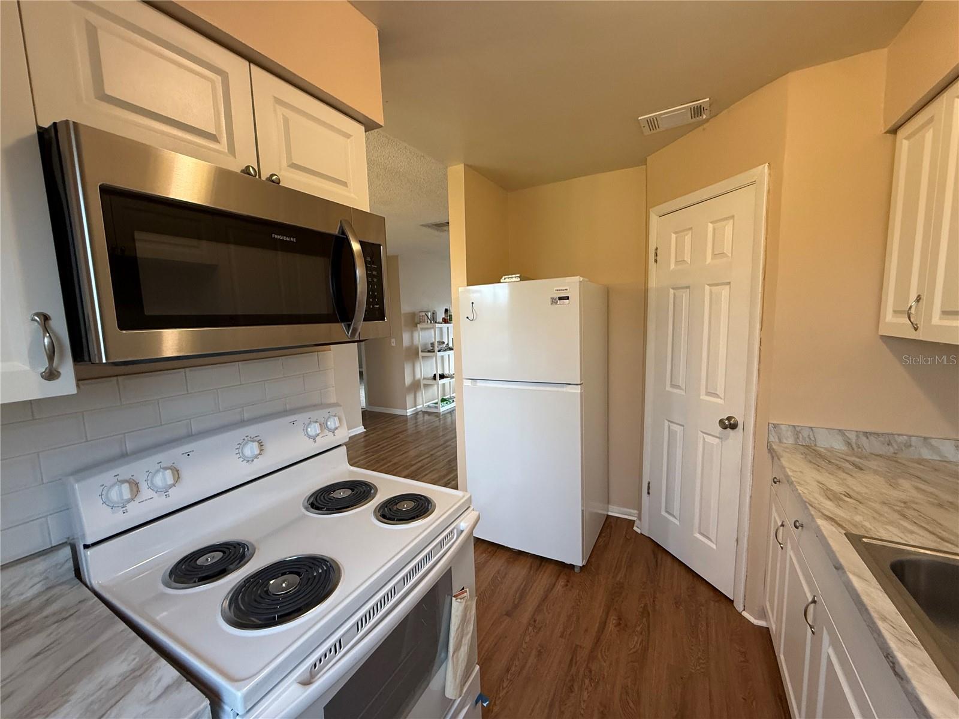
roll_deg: +2.0
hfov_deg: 102.1
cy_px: 360
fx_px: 388
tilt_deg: -5.5
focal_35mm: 14
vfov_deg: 85.7
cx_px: 480
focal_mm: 2.22
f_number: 2.2
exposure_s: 1/120
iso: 320
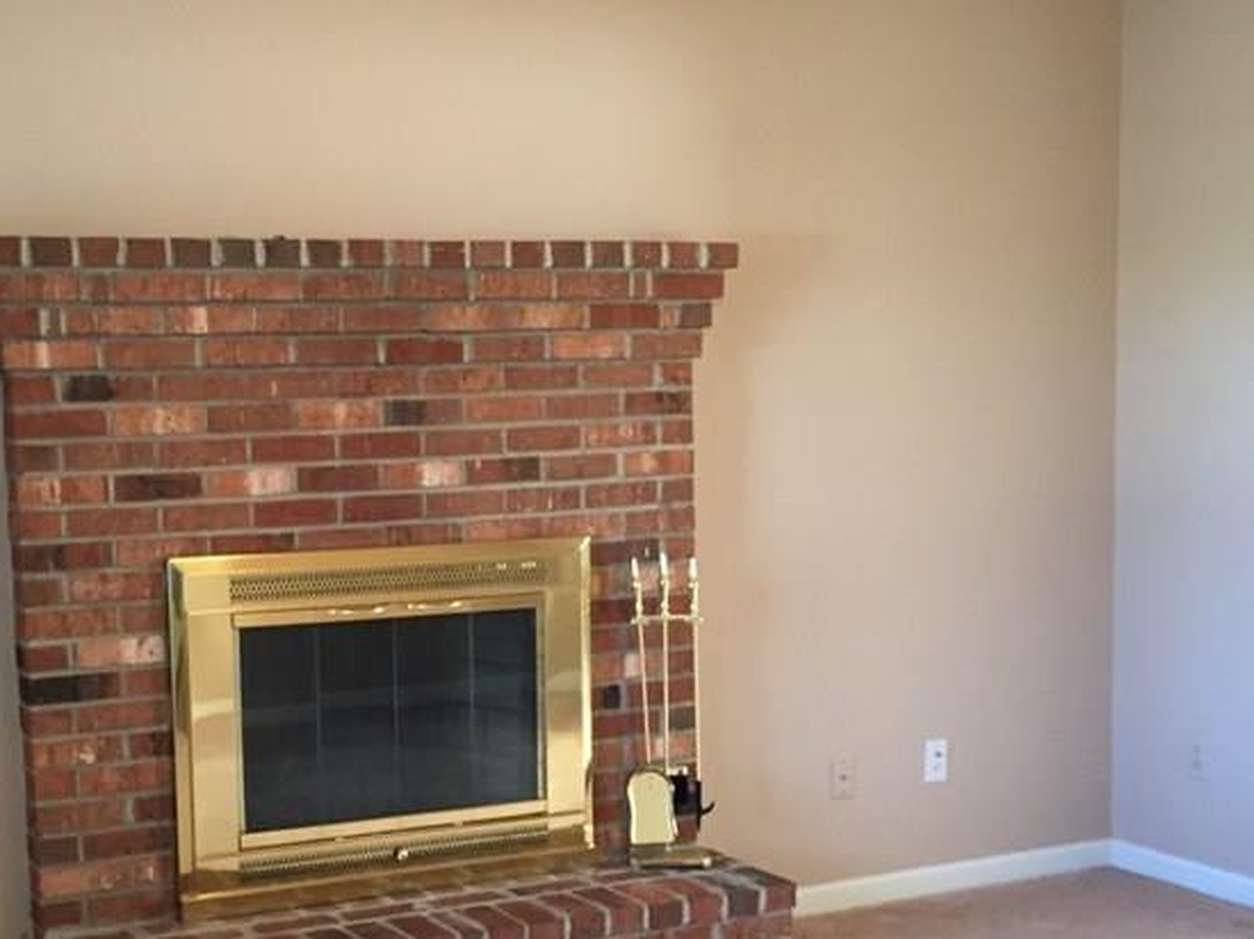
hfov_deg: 35.4
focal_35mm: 54
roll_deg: -0.5
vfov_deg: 26.9
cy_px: 618
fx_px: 1955
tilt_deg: -8.4
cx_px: 481
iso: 250
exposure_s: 1/24
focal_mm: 4.15
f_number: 2.2
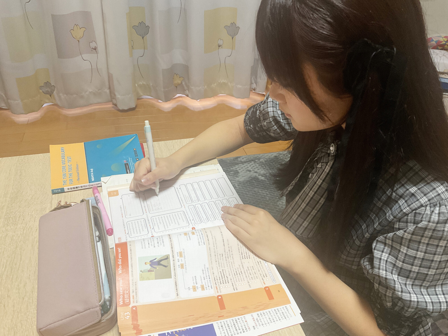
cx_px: 224
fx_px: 375
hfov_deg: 61.7
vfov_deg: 48.2
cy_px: 168
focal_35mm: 29
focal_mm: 3
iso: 100
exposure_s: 1/50
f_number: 1.8
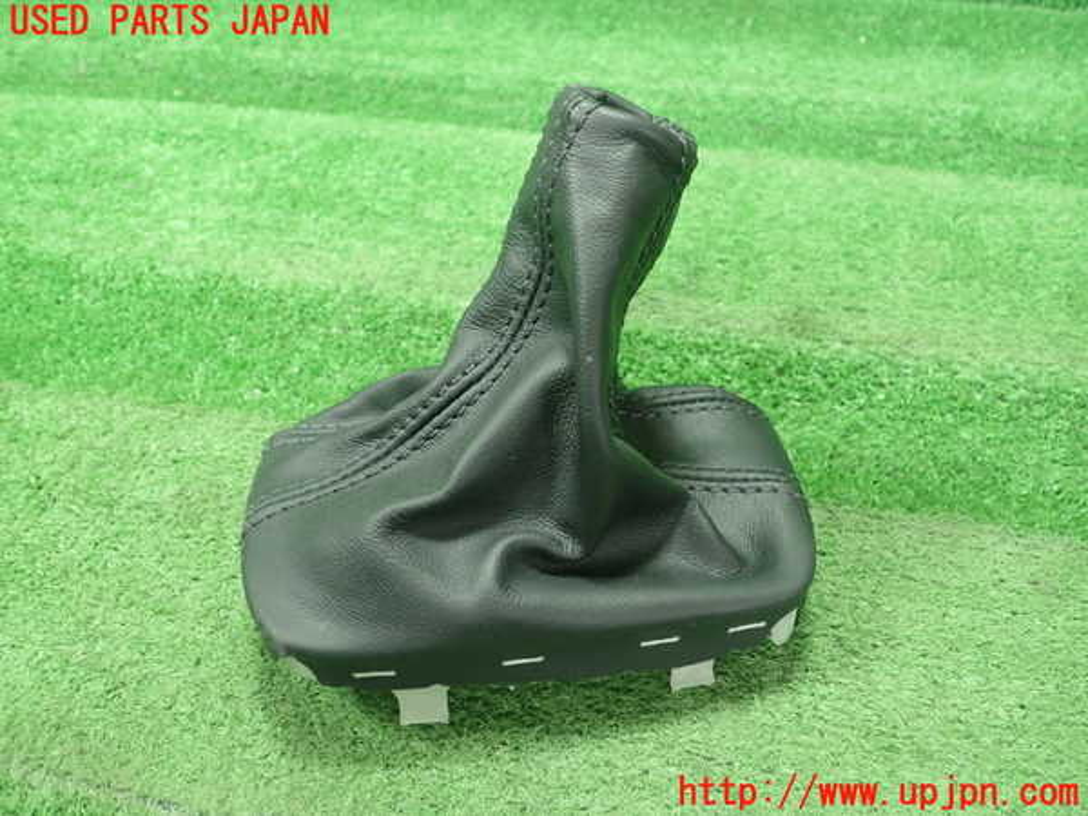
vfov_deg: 46.8
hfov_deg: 60.0
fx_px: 943
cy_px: 408
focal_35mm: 30
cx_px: 544
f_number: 2.3
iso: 640
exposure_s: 1/125
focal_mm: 5.5
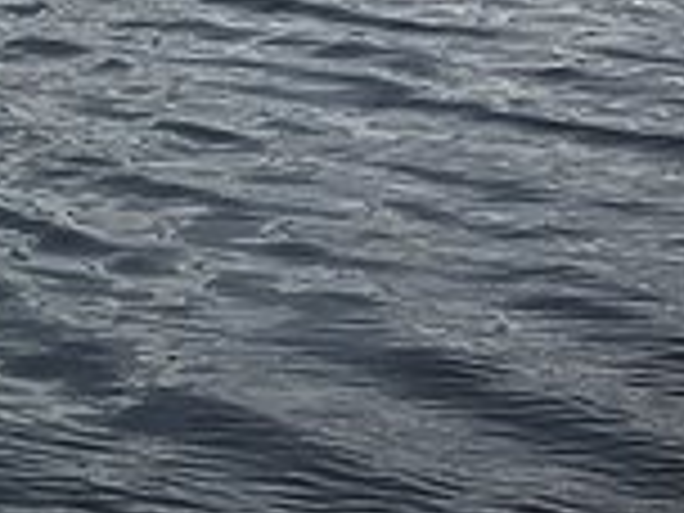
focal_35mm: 172
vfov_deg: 8.0
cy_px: -718
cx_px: -598
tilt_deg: +2.5
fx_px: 3399
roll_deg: +0.1
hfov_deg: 10.7
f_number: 2.2
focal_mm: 4.15
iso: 25
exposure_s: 1/2959
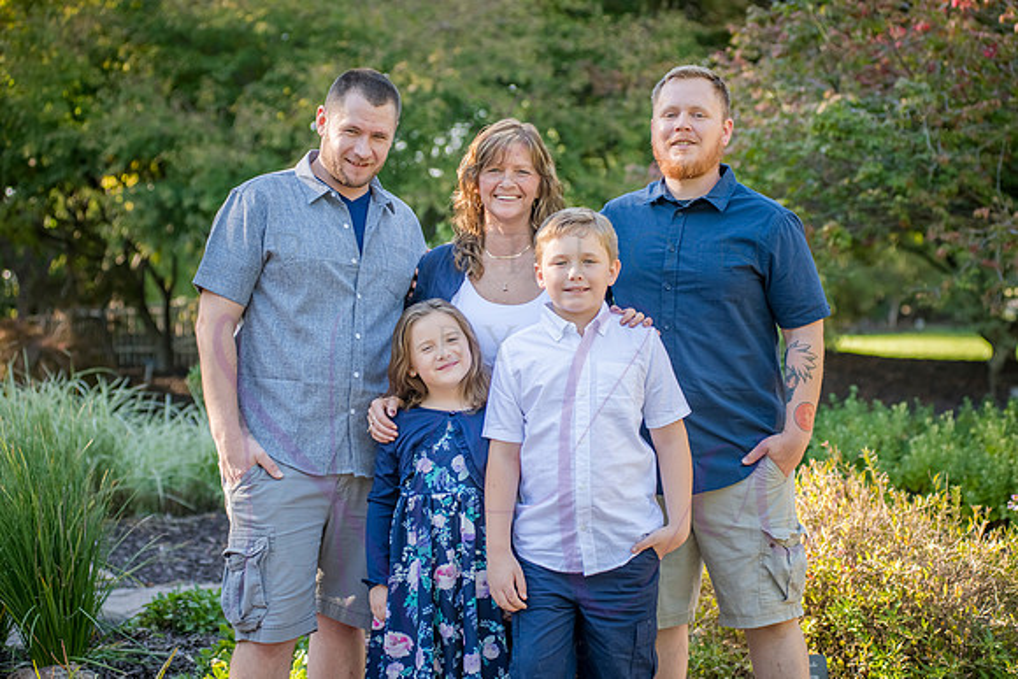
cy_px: 338
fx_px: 2462
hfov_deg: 23.4
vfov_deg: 15.7
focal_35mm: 87
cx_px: 528
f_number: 4
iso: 400
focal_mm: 80
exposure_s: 1/400
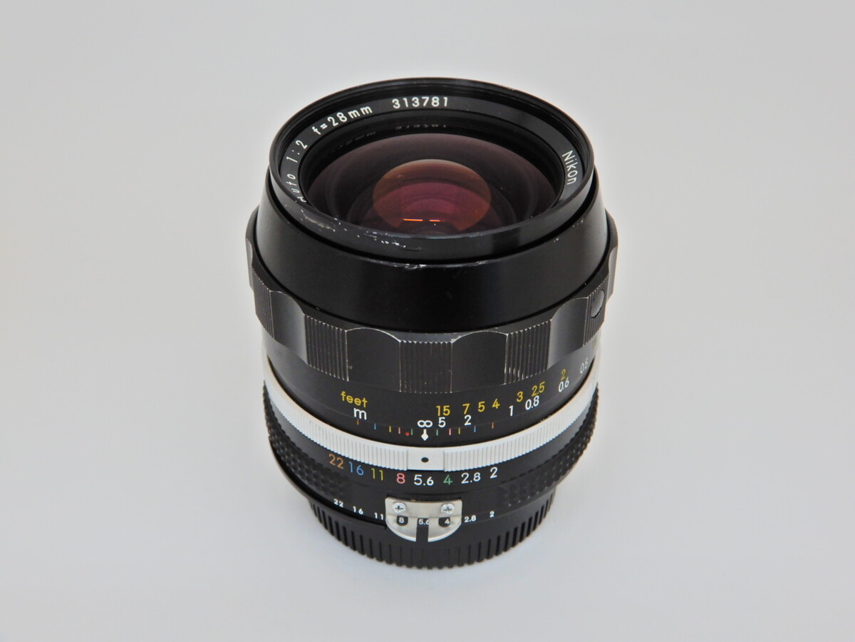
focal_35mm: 50
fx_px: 1235
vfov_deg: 29.1
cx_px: 428
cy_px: 321
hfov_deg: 38.2
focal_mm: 8.9
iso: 180
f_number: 4
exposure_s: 1/30
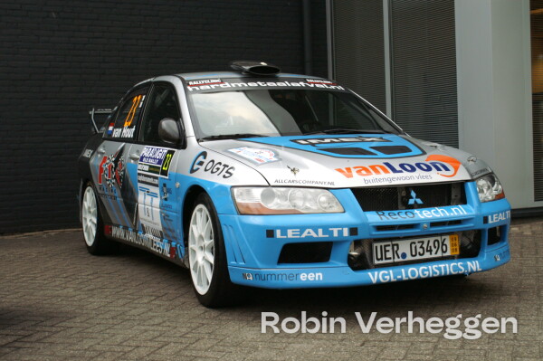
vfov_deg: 25.7
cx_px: 272
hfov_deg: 37.9
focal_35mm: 52
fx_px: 791
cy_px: 180
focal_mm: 35
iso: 800
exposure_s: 1/100
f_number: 5.6
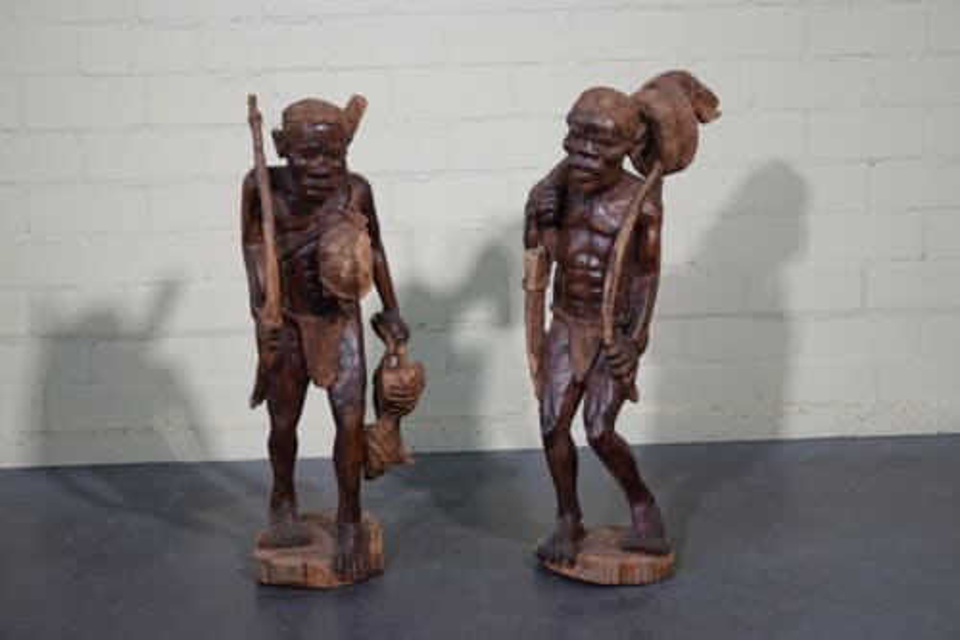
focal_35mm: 61
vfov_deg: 22.2
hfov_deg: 32.9
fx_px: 1626
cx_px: 480
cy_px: 320
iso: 100
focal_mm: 22.19
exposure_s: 1/160
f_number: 3.5
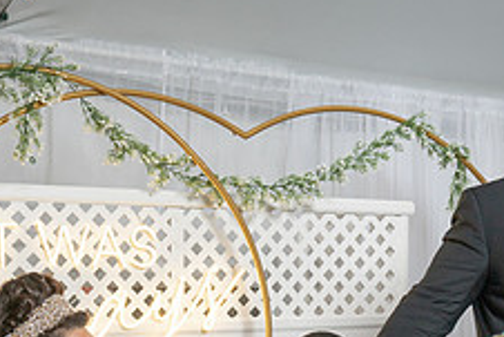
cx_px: 381
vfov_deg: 14.2
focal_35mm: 95
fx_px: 1331
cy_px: 329
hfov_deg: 21.3
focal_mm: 37
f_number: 4
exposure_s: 1/200
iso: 500
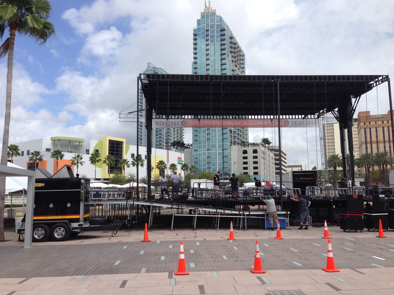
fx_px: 376
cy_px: 148
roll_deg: -0.5
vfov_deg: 42.9
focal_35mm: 33
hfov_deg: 55.4
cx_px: 197
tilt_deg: +6.4
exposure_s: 1/2008
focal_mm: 4.12
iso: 50
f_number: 2.4
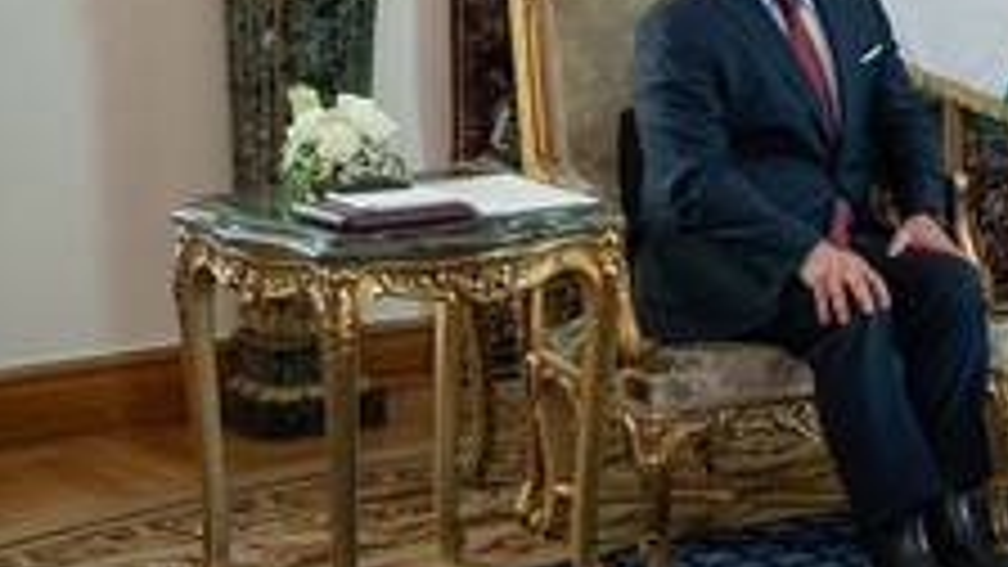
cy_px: -322
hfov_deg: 14.0
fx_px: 3849
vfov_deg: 8.2
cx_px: 1494
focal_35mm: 144
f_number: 4
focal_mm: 46
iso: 6400
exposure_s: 1/320
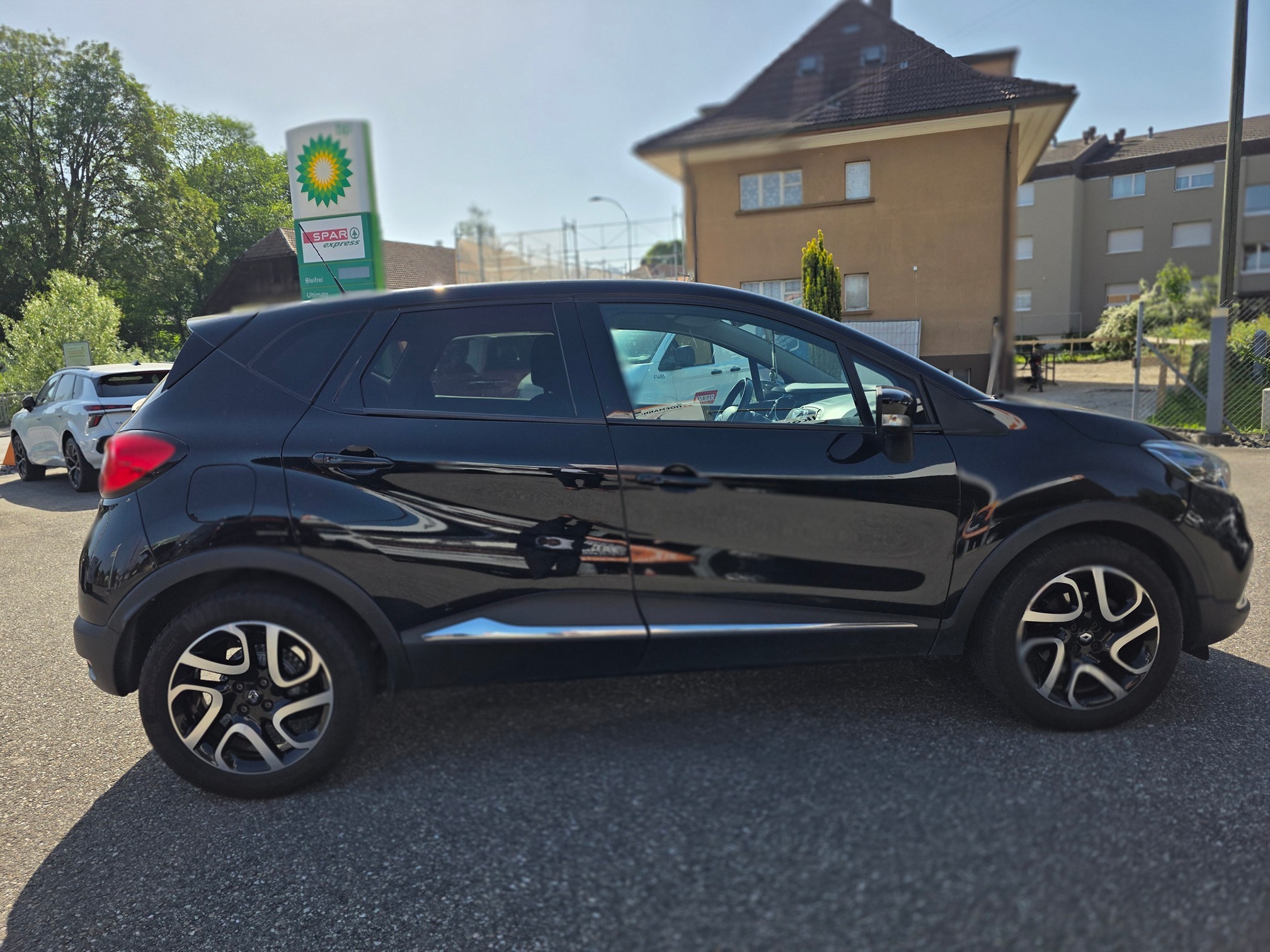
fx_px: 844
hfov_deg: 73.9
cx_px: 635
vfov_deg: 58.9
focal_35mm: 23
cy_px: 476
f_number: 1.7
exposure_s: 1/7626
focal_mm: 6.3
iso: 80
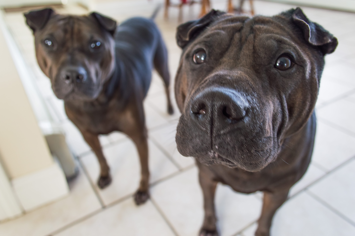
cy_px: 118
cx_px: 178
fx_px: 266
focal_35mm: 27
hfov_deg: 67.4
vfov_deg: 47.8
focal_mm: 18
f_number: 3.5
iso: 400
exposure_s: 1/30
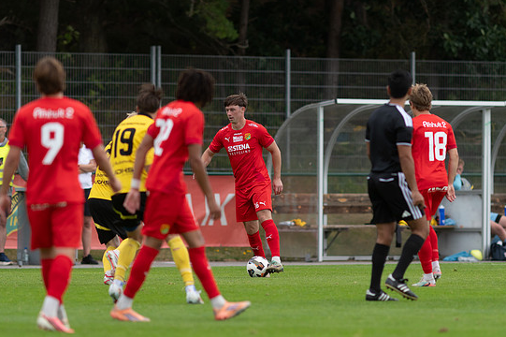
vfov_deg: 2.8
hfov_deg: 4.3
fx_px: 6784
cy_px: 176
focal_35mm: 483
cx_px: 251
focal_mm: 300
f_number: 3.2
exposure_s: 1/1600
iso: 280
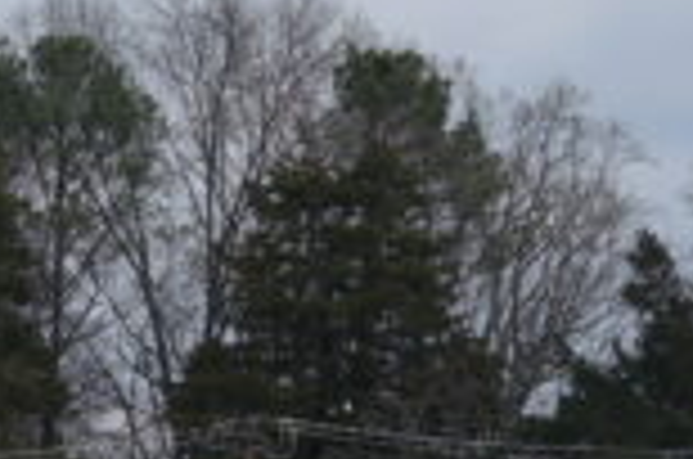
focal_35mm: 385
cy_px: 302
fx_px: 7396
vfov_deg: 3.6
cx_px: -387
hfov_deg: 5.3
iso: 100
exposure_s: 1/250
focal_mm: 50
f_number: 7.1
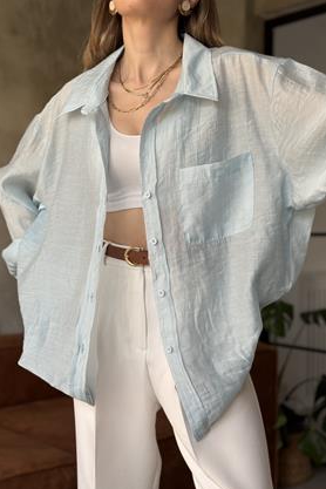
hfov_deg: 26.5
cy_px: 249
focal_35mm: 51
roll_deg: -0.6
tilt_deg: -0.2
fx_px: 693
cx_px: 165
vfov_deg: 38.9
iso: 100
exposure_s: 1/107
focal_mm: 6.76
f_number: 1.78
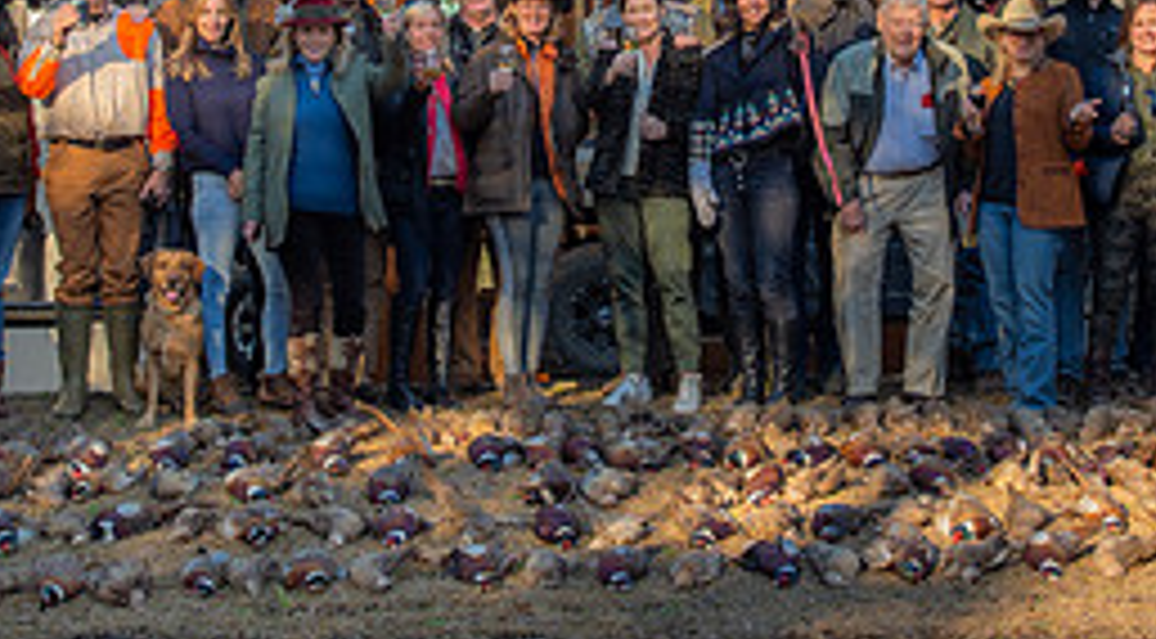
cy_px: -44
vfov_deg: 7.2
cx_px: 670
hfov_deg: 13.0
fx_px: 5067
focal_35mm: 166
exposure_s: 1/160
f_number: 5.6
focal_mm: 70
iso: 160
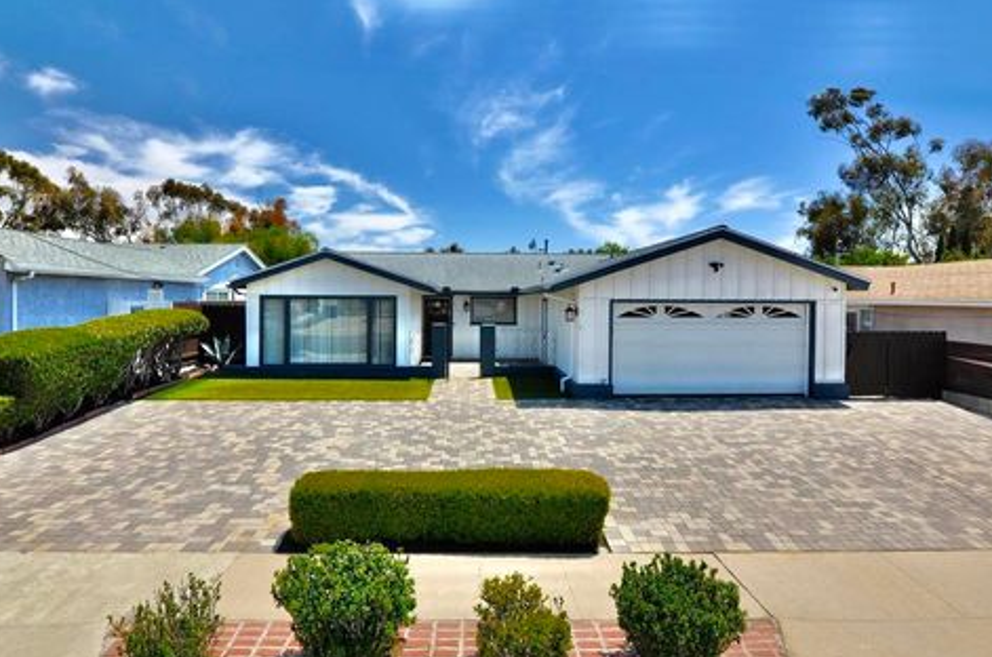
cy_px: 343
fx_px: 482
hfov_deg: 91.6
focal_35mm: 18
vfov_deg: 68.5
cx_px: 493
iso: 200
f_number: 8
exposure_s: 1/250
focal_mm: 11
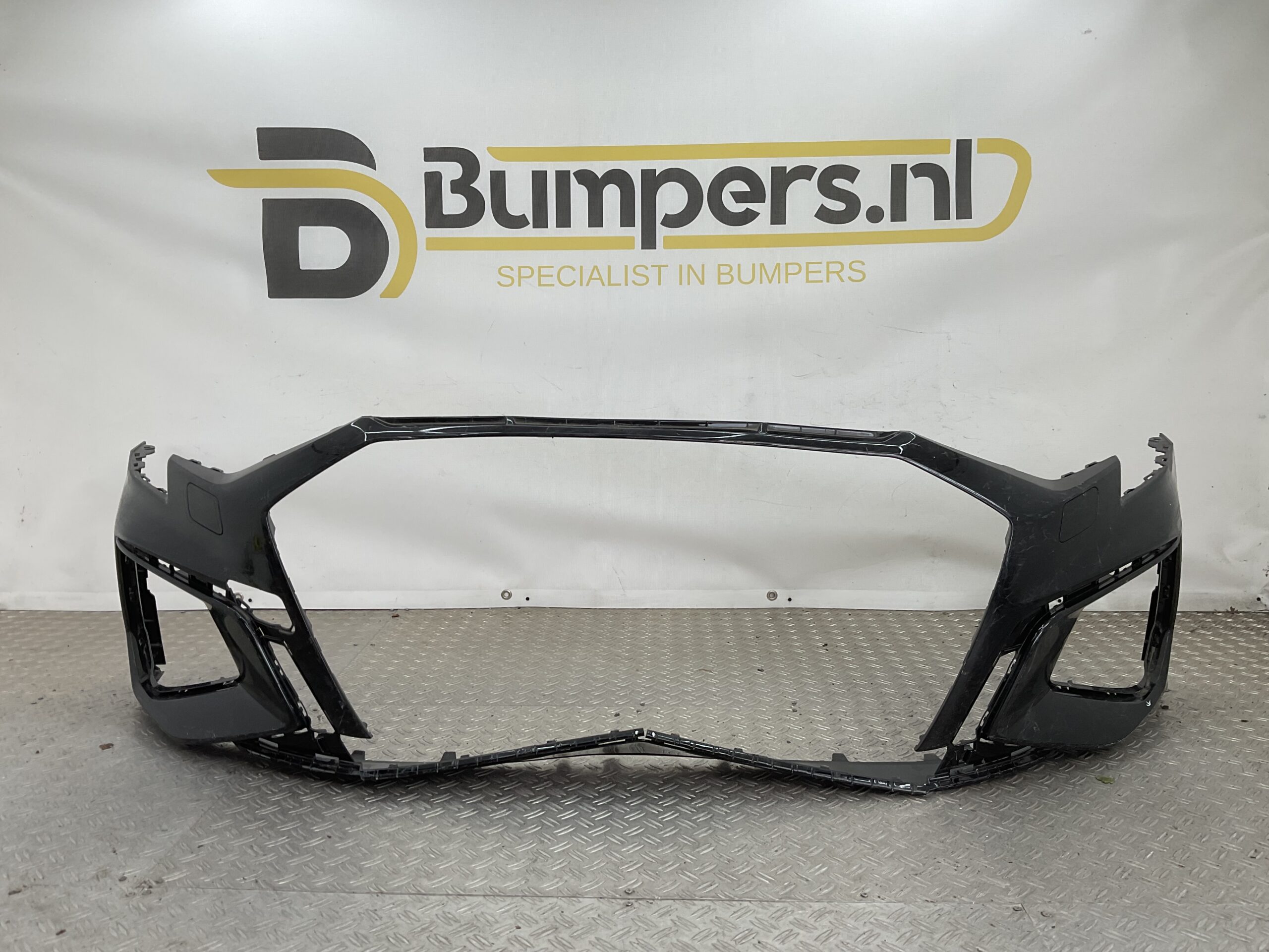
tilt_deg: -8.4
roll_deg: -0.7
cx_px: 634
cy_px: 476
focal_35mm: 29
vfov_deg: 48.2
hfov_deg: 61.7
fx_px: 1063
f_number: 1.8
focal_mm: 3
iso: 16
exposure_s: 1/139
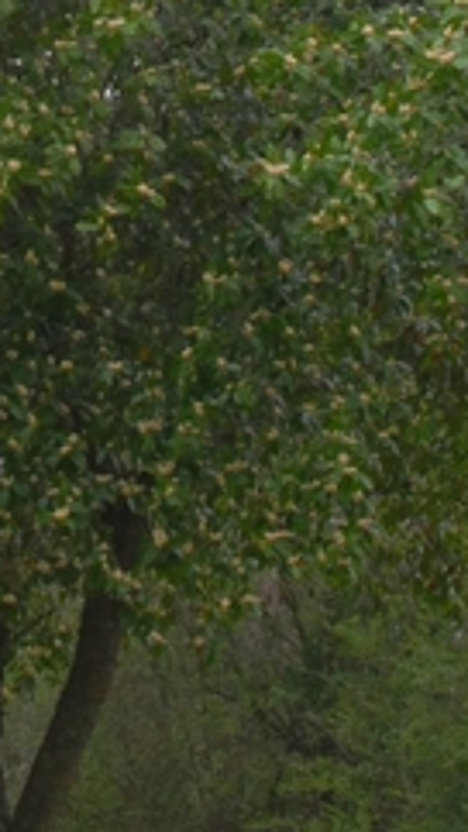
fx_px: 4106
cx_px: -105
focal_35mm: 186
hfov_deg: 6.5
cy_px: -361
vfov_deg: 11.2
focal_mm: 28
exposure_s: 1/200
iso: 400
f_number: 7.1
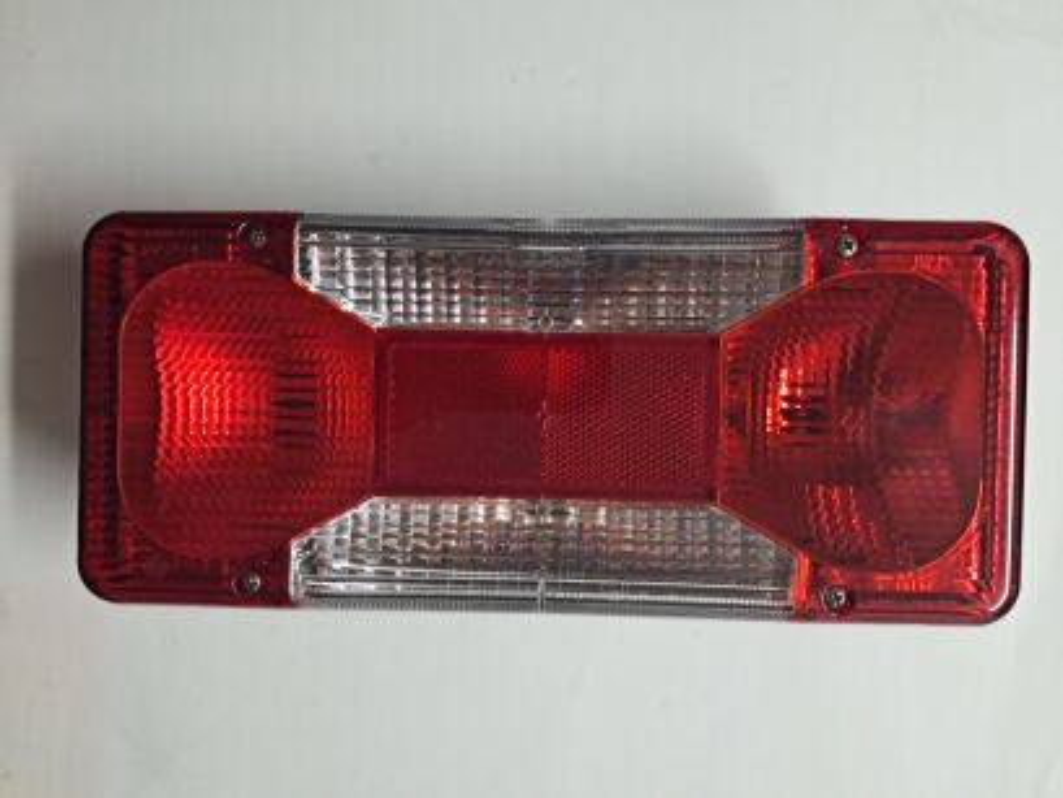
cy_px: 399
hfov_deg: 65.3
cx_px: 532
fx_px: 829
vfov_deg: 51.4
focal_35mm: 27
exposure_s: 1/33
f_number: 1.8
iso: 500
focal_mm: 4
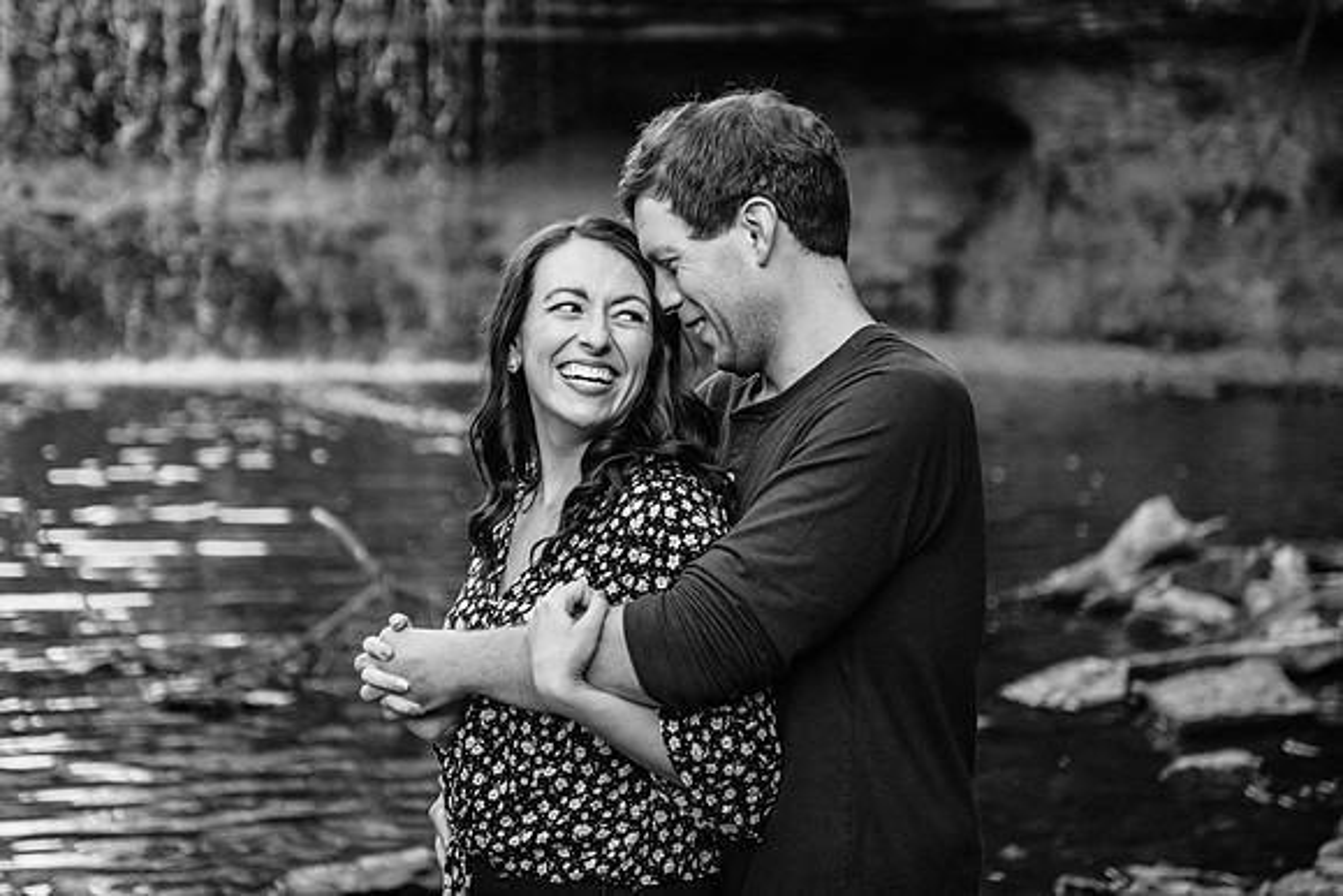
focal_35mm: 84
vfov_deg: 16.2
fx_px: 3142
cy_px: 357
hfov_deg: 24.1
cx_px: 595
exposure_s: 1/500
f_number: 2.8
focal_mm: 70
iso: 400
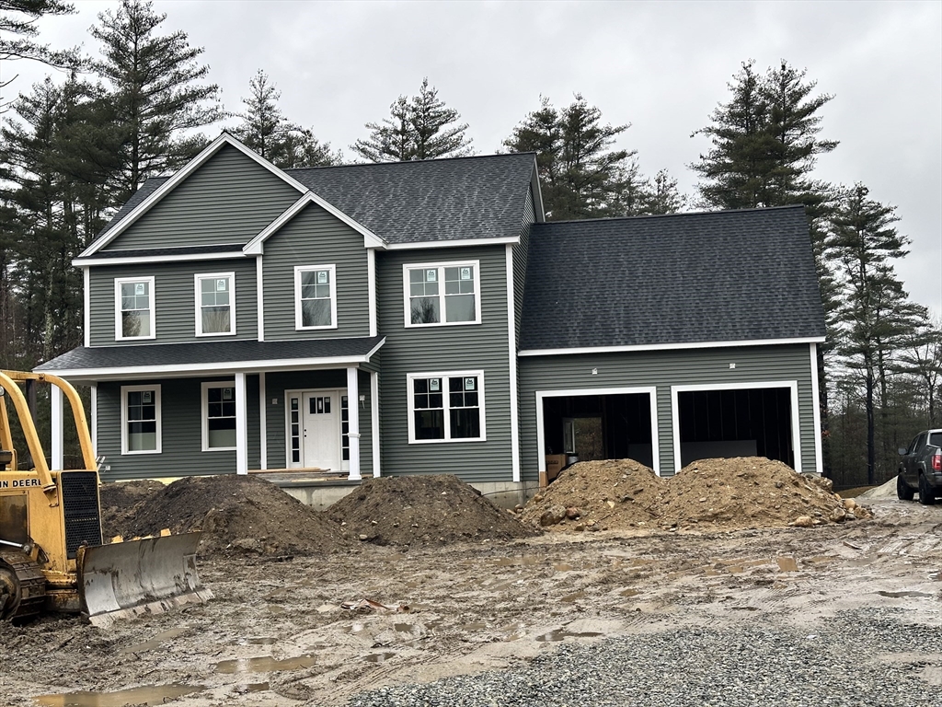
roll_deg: +2.0
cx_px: 471
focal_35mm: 48
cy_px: 354
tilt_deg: +5.3
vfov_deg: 30.3
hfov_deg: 39.7
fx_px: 1306
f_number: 1.78
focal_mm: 6.86
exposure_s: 1/182
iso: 64
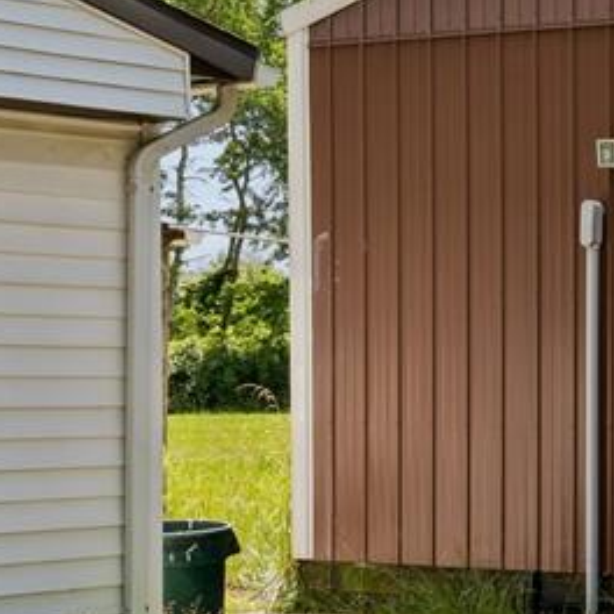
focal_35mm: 99
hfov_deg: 15.2
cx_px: 1102
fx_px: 1987
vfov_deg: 17.6
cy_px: 265
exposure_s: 1/125
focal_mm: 30
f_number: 14
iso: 400
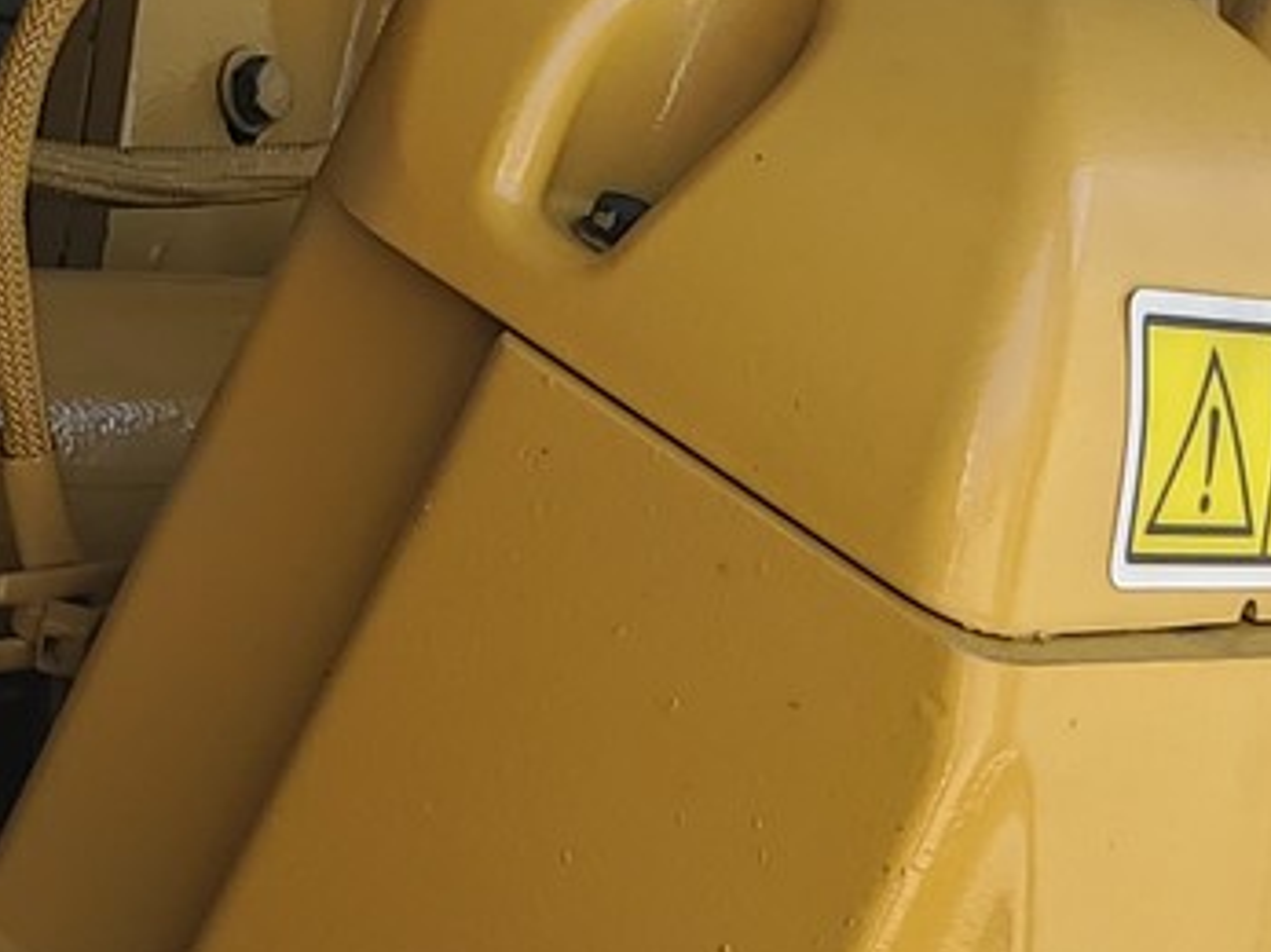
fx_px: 5542
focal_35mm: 151
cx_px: 1286
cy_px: 754
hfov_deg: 12.9
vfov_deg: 9.8
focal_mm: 4.3
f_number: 2.4
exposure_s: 1/199
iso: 50
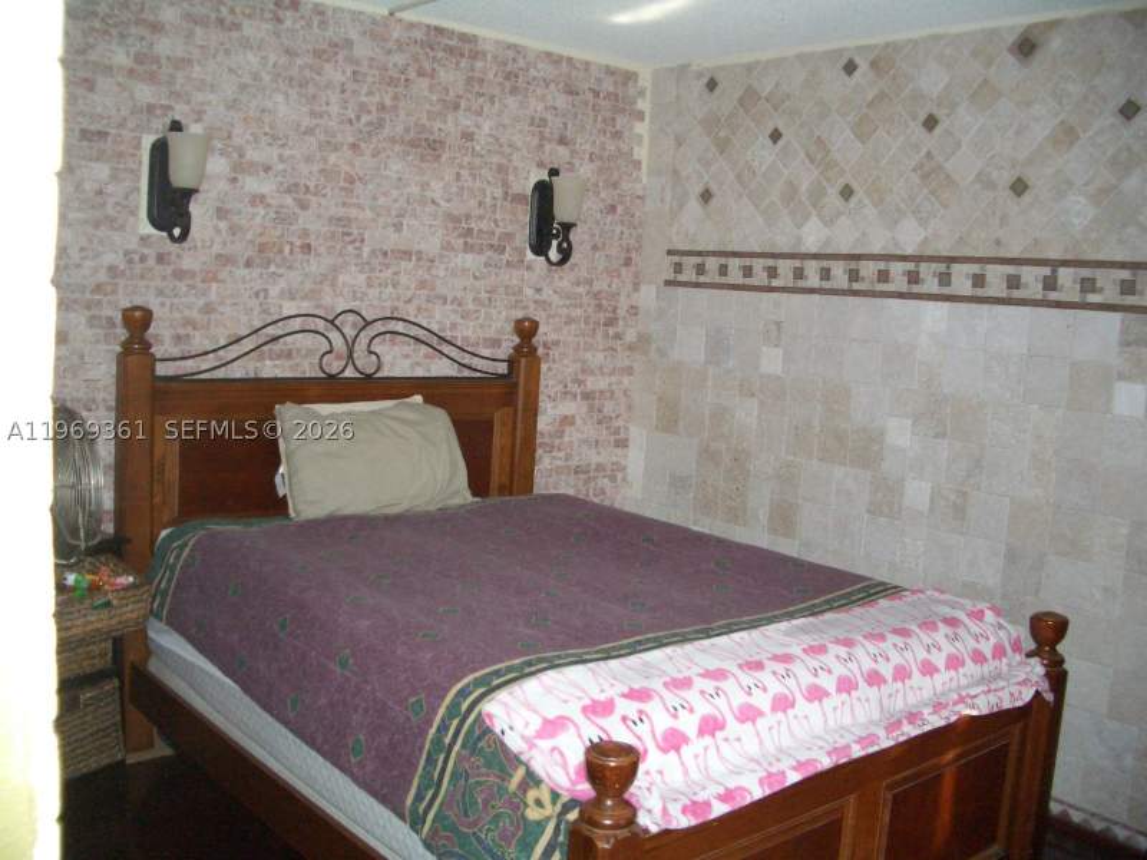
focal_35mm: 35
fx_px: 1160
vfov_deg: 40.7
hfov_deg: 52.6
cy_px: 430
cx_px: 574
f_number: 2.6
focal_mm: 5.8
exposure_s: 1/60
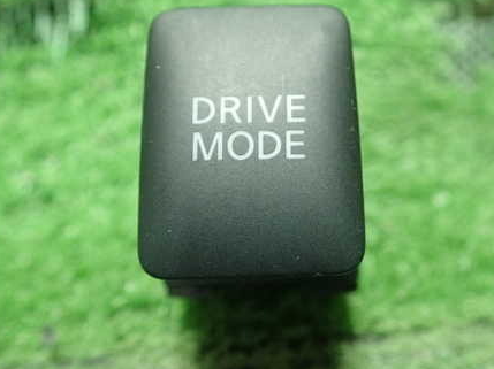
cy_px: 153
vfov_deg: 34.2
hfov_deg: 44.7
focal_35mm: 42
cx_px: 278
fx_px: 599
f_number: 2.3
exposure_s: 1/125
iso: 800
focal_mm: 5.5
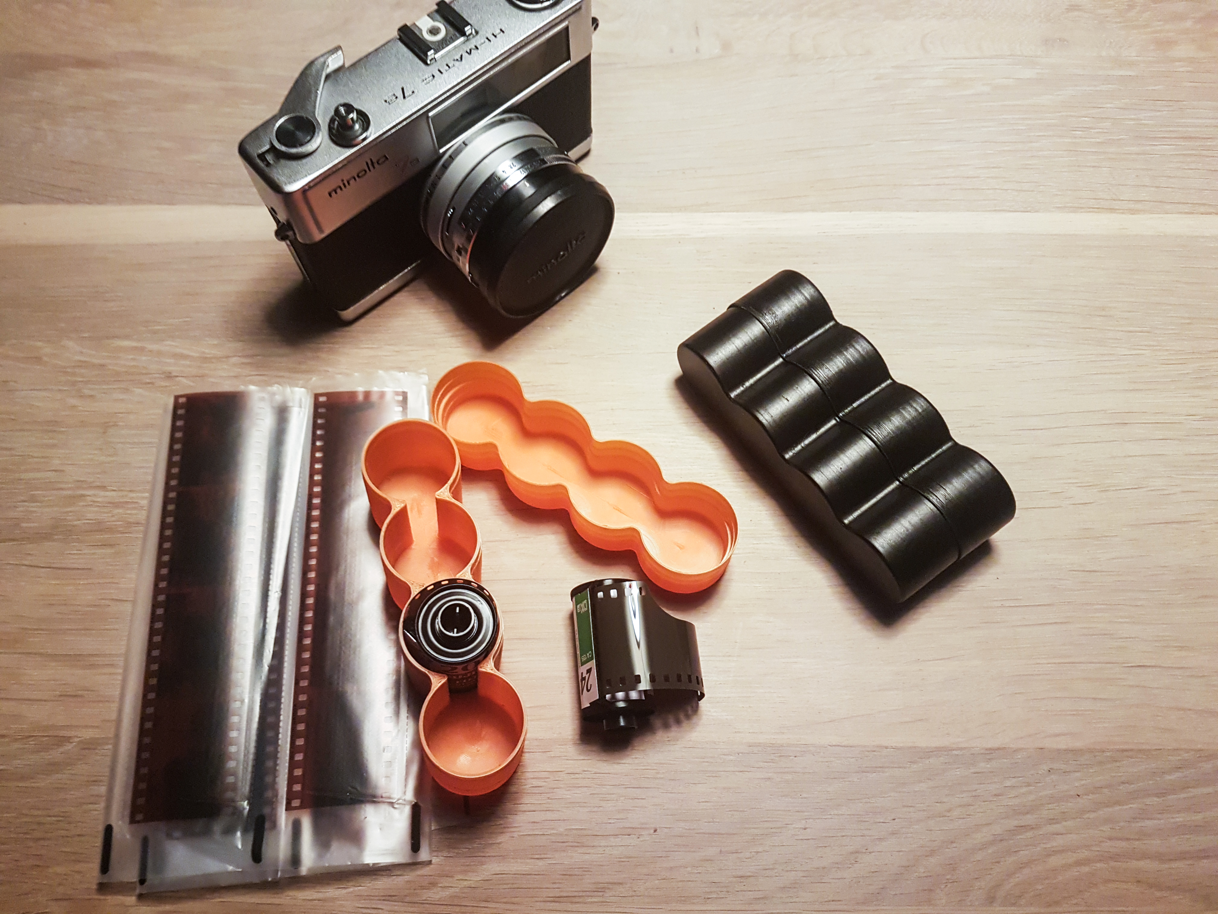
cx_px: 609
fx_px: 915
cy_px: 457
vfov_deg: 53.1
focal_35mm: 26
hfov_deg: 67.3
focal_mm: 4.2
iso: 200
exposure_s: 1/17
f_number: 1.7
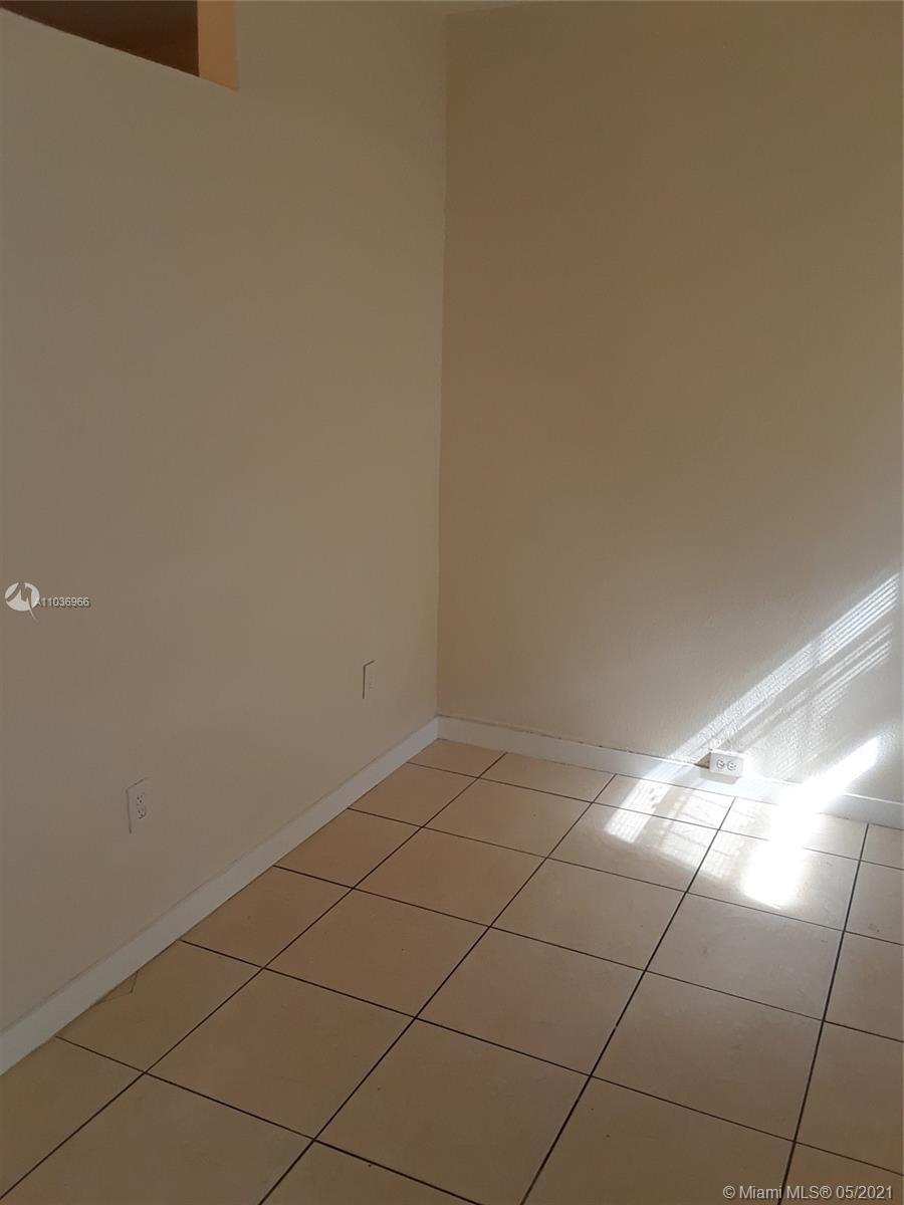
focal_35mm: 30
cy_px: 602
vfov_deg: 60.0
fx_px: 1045
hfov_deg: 46.8
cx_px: 452
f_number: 1.9
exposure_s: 1/120
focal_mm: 2.47
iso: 50
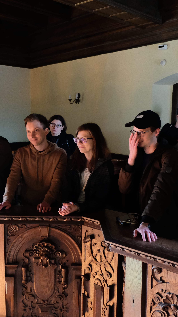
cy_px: 161
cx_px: 77
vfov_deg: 47.4
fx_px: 361
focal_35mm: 43
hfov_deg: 27.7
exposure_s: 1/20
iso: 3200
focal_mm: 18
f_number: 2.8
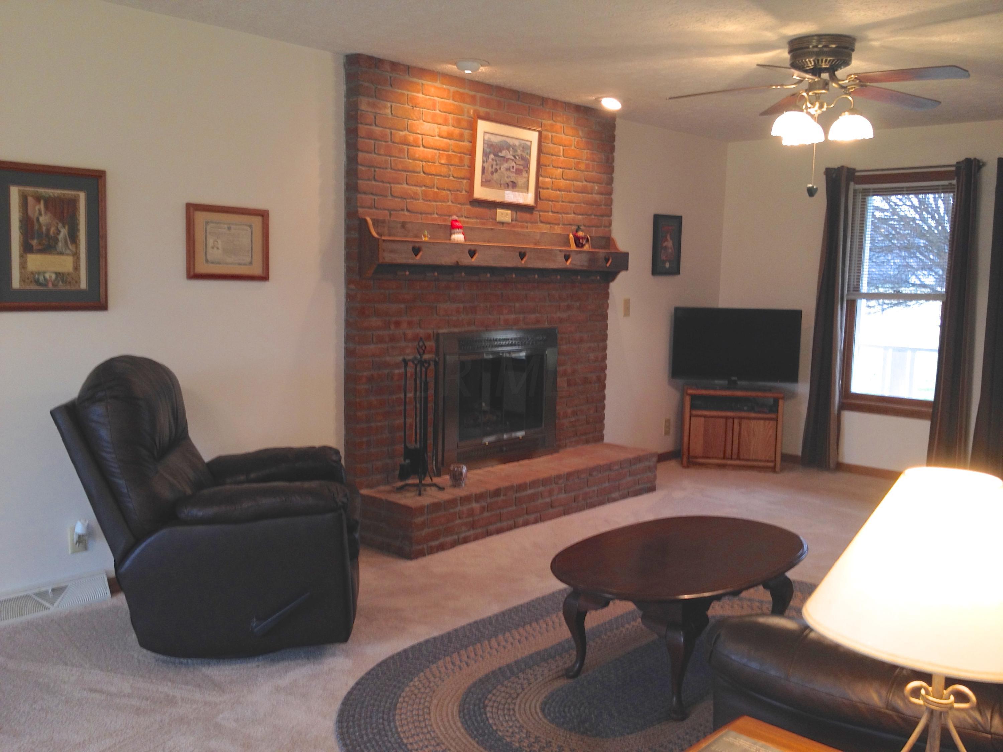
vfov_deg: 40.7
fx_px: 1014
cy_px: 376
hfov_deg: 52.6
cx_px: 502
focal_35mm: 35
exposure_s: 1/20
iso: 50
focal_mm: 4.28
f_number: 2.4
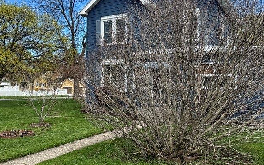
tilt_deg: +2.3
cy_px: 75
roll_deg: +0.3
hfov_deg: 47.5
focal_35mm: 41
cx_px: 89
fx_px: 295
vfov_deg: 31.2
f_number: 1.78
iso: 80
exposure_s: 1/2506
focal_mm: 6.76
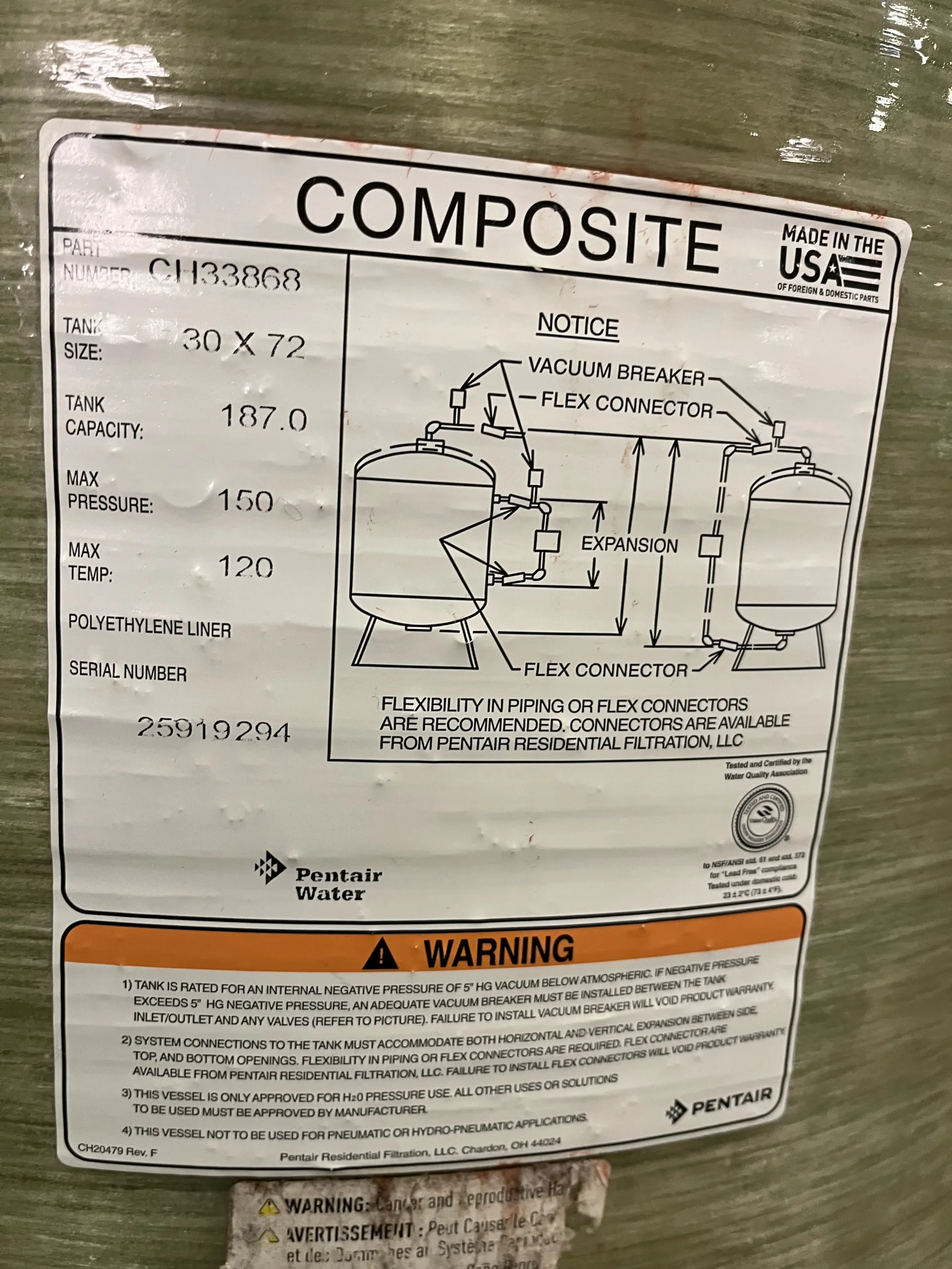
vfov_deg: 67.3
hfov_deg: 53.1
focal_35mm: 26
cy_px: 634
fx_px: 953
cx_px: 476
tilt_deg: -10.7
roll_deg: -1.1
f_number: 1.6
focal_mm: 5.1
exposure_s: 1/60
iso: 250
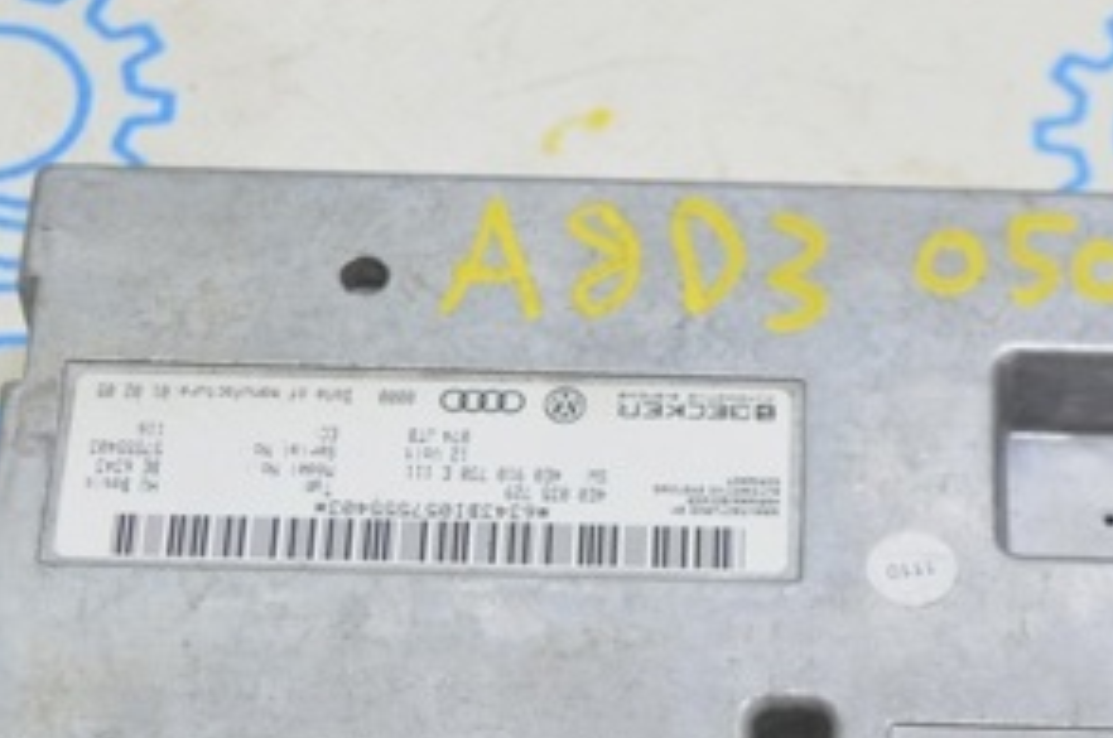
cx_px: 753
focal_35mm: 124
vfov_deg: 10.9
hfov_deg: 16.5
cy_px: 778
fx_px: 3827
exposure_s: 1/20
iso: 400
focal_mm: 38
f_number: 5.6
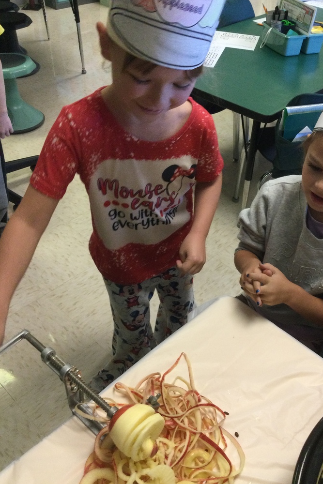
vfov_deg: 57.2
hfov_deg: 39.9
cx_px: 185
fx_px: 444
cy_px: 239
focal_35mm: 33
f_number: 2.4
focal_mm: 3.3
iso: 160
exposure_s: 1/30
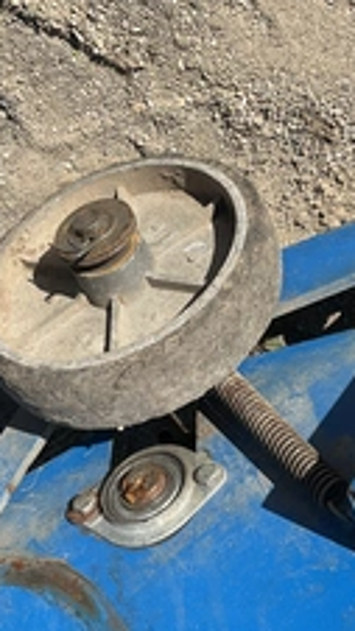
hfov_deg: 21.4
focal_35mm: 56
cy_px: 307
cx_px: 162
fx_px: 938
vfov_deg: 37.2
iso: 25
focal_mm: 3
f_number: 1.8
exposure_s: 1/1730
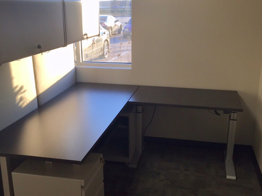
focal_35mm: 29
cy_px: 98
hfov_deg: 61.7
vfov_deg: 48.2
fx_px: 219
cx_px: 131
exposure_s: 1/120
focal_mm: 4.15
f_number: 2.2
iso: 50
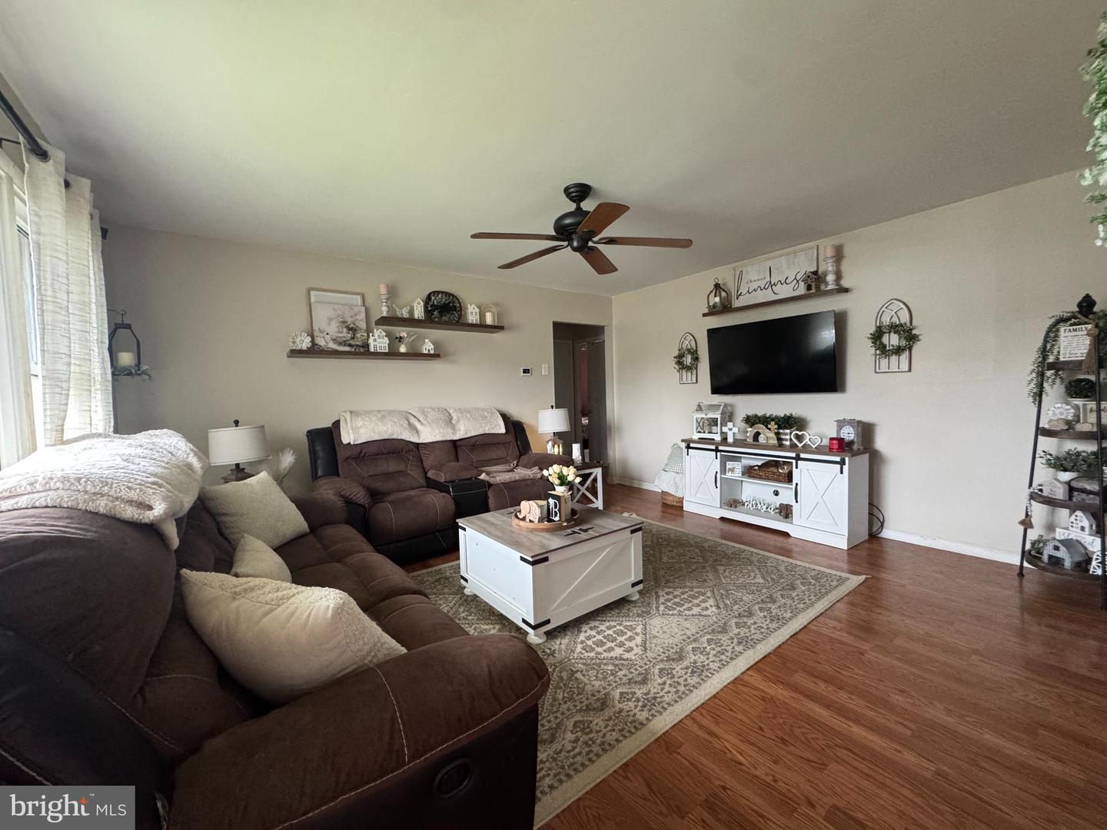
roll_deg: +1.9
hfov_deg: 102.1
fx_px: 448
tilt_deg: -3.4
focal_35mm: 14
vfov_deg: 85.7
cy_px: 415
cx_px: 554
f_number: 2.2
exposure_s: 1/60
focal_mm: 2.22
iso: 500
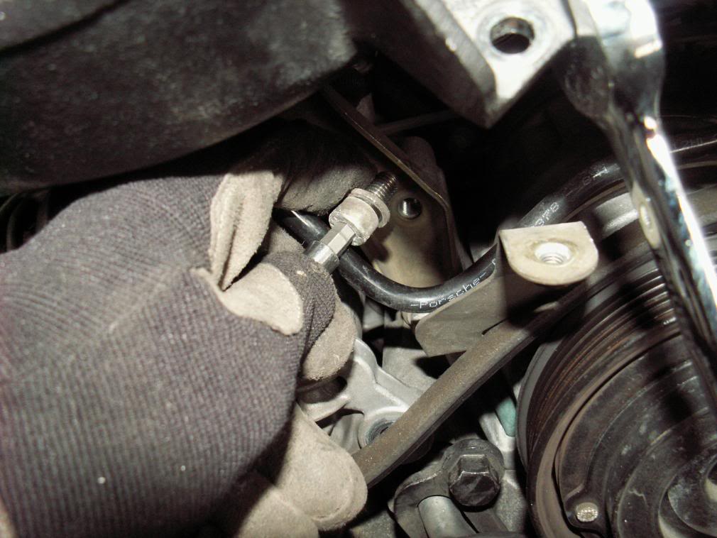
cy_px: 269
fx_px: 725
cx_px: 358
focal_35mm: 35
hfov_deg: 52.6
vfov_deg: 40.7
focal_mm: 5.86
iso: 160
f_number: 2.8
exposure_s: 1/40
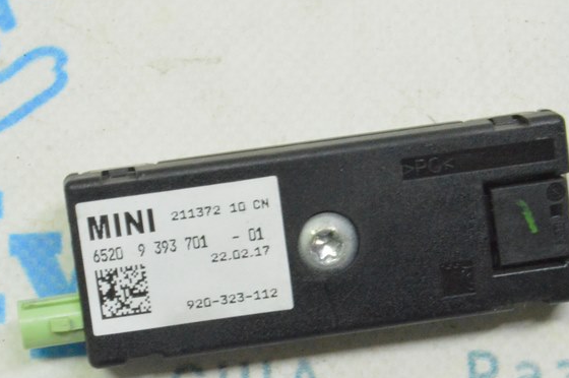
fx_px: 2382
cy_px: 272
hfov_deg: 13.6
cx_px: 281
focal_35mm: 151
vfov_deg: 9.1
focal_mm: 55
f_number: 20
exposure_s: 1/20
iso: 6400
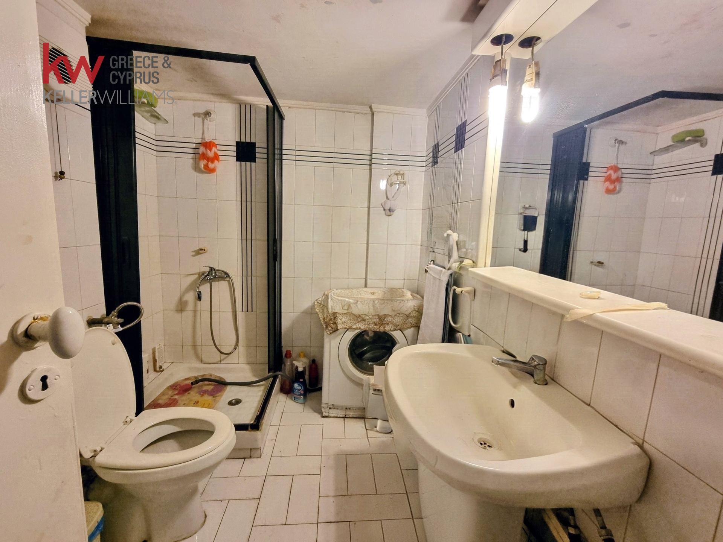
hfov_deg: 106.2
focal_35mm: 13
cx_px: 362
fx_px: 272
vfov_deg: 89.9
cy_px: 271
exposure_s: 1/33
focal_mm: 2.2
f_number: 2.2
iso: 320
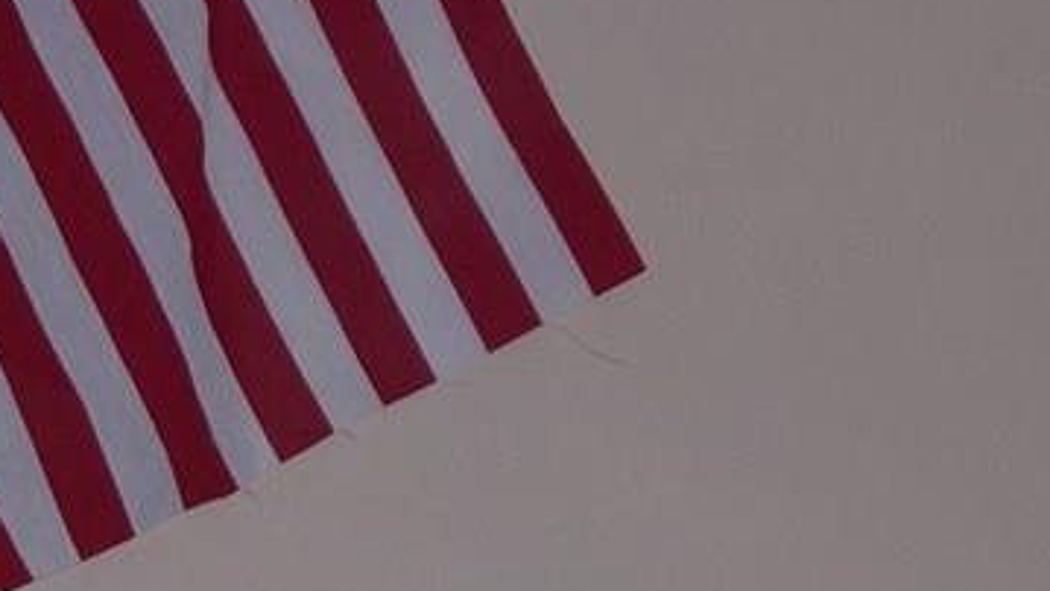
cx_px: 170
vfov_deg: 5.1
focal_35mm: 239
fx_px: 6655
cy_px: 705
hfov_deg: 9.0
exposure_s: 1/60
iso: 106
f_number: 4
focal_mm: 16.3
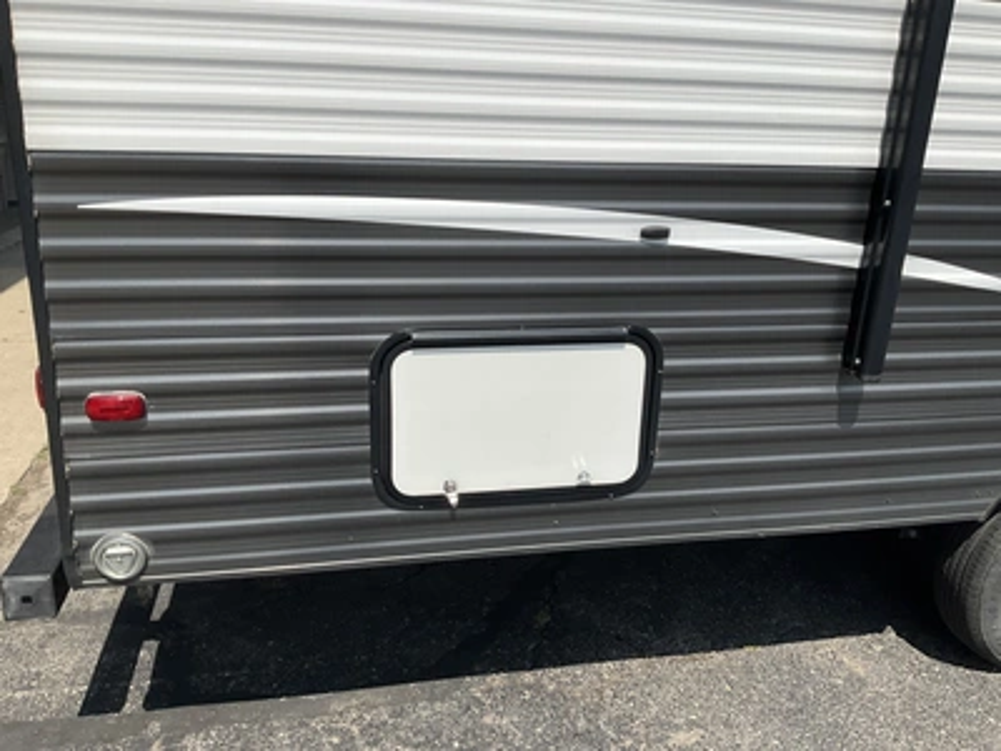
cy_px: 376
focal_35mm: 29
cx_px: 500
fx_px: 839
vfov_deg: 48.2
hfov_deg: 61.7
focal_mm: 3
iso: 25
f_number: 1.8
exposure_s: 1/3322
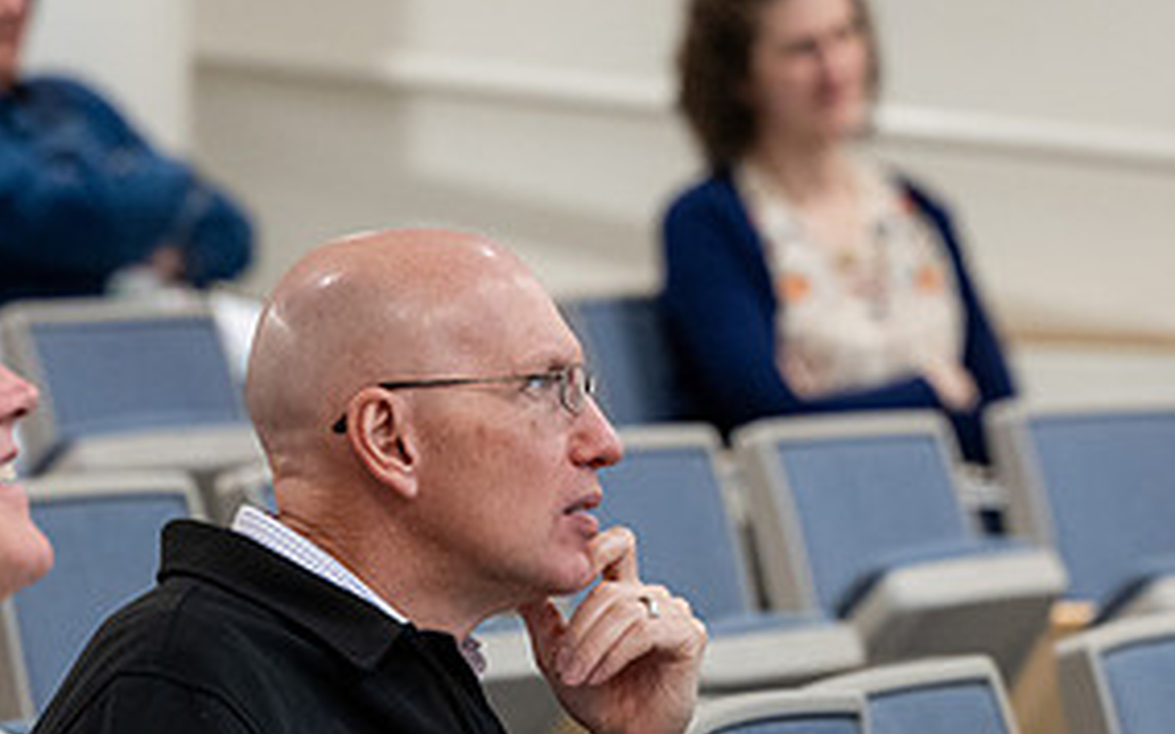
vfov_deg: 4.1
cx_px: 732
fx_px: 10117
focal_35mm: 316
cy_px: 745
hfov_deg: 6.6
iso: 1250
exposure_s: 1/200
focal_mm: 105
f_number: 3.2
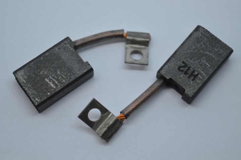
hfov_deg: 24.6
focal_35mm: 82
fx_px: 552
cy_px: 80
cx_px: 120
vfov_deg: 16.5
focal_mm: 55
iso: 400
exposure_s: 1/100
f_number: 5.6
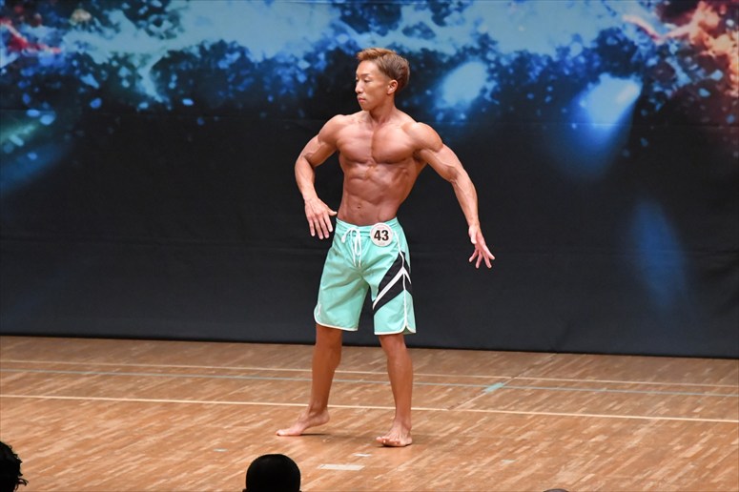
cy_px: 246
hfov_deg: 7.2
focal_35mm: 285
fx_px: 5848
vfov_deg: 4.8
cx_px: 370
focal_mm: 190
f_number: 5.6
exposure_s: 1/400
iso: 8000
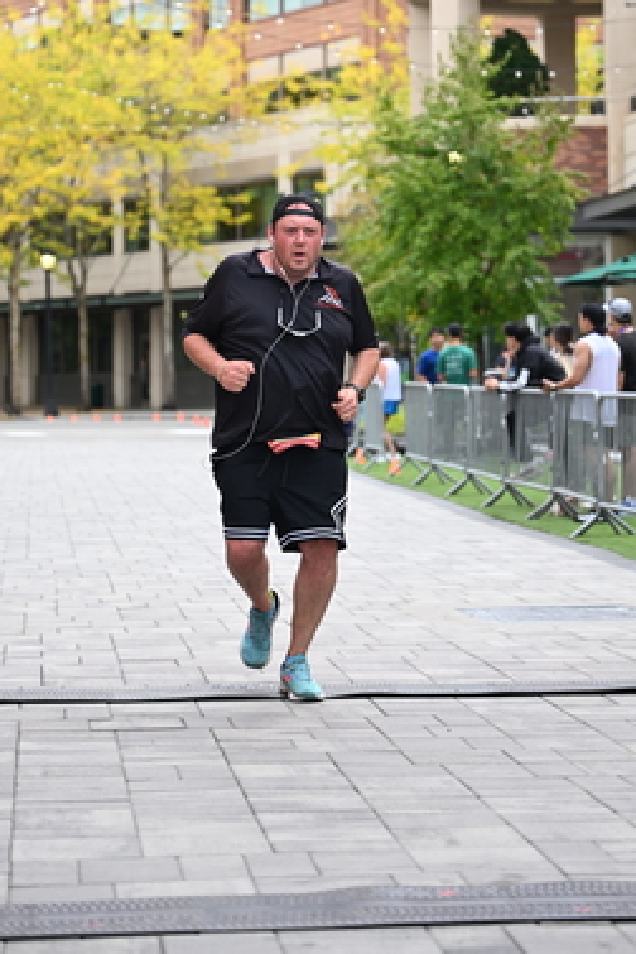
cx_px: 334
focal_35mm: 102
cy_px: 268
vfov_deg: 19.9
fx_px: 2703
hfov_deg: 13.4
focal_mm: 70
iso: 640
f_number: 2.8
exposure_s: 1/2500
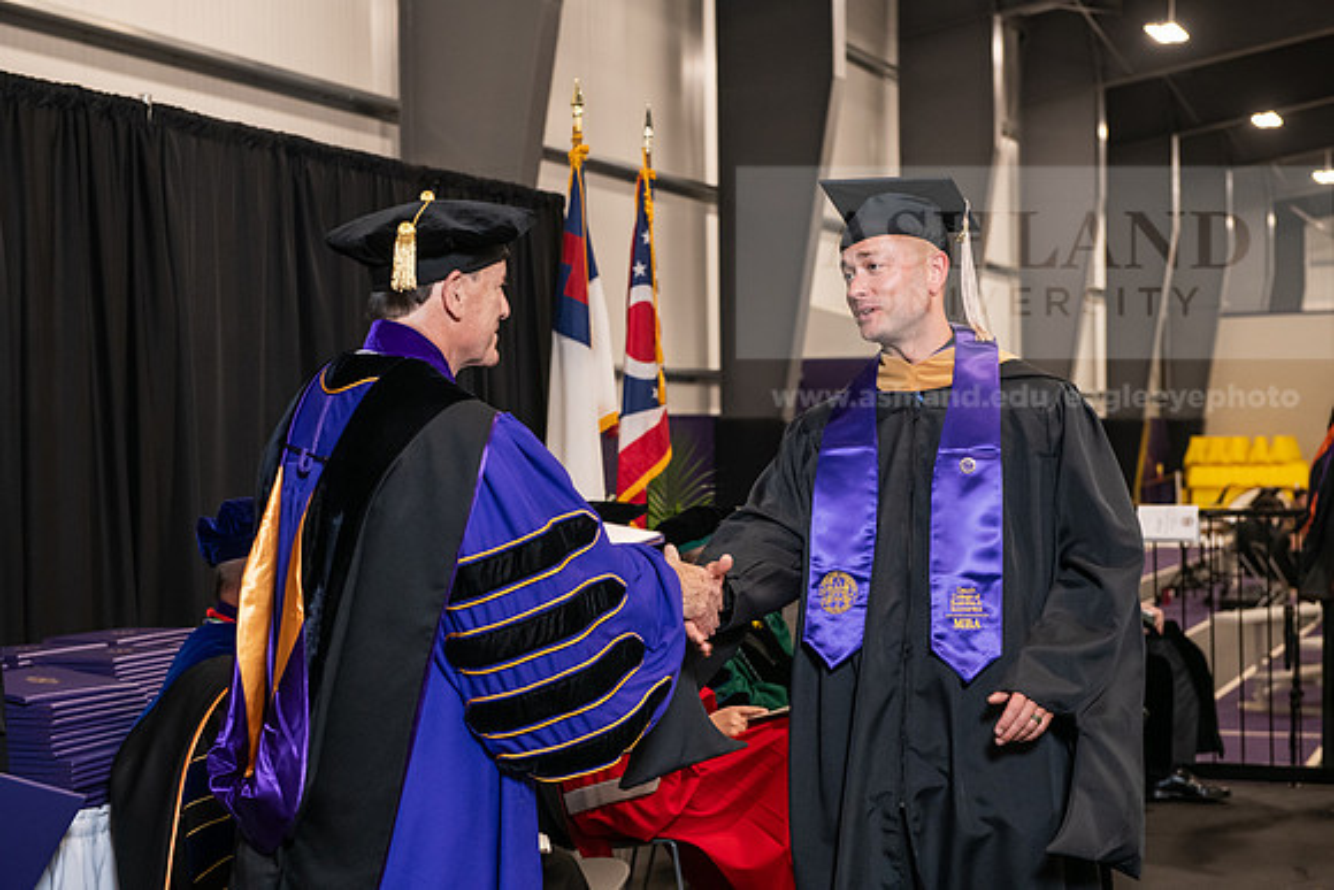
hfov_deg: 32.4
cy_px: 445
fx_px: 2298
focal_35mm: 62
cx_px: 667
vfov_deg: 21.9
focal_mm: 62
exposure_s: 1/125
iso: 2000
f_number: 5
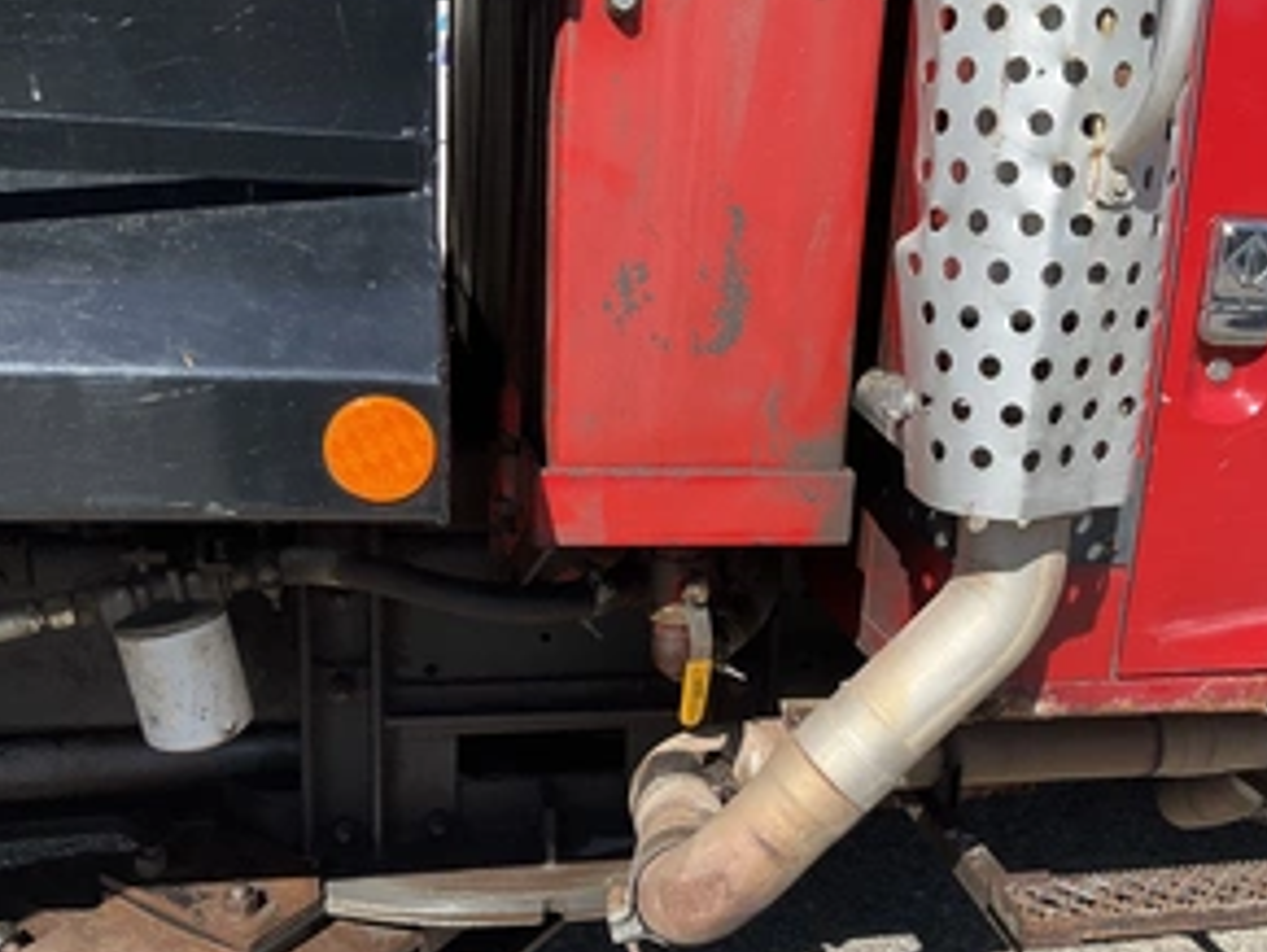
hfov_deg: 46.5
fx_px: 1465
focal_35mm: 40
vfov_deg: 35.7
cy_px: 624
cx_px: 760
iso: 25
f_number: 1.8
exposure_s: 1/1250
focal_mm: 3
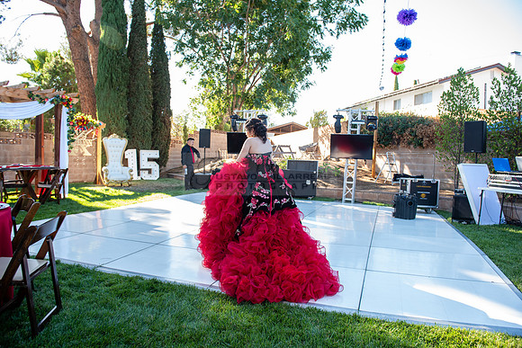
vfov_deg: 53.2
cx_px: 261
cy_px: 174
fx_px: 348
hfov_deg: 73.7
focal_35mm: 24
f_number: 4.5
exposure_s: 1/200
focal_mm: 24
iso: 400
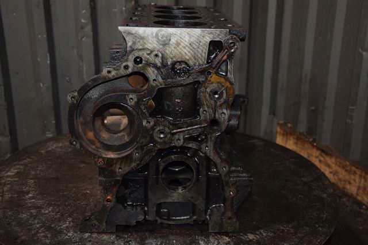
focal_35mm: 48
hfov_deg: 41.1
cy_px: 122
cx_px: 184
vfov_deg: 28.0
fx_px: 490
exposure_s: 1/60
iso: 800
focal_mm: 32
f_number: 5
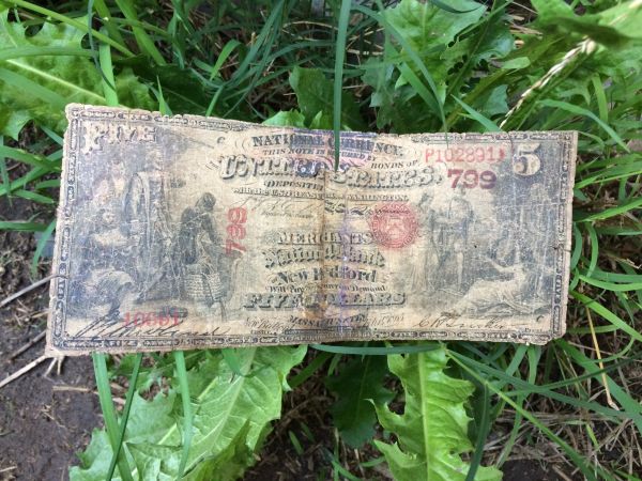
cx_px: 321
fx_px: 538
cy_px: 240
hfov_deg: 61.7
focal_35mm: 29
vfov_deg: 48.2
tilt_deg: -78.0
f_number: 2.2
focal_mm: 4.15
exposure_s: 1/30
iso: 64
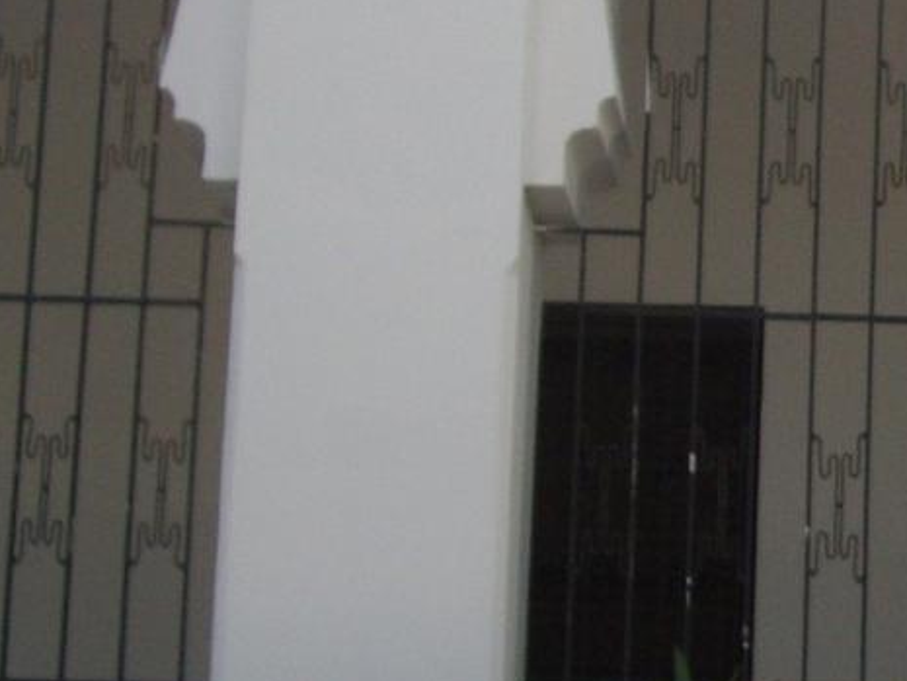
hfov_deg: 11.9
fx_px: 4115
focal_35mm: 157
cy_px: 271
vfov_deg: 9.5
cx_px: 1451
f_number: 2.8
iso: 100
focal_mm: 7.9
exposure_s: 1/1000
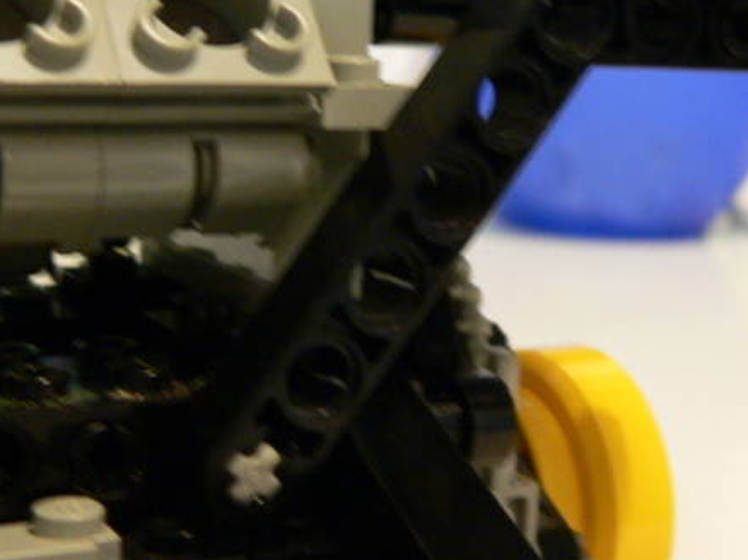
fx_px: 1598
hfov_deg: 26.3
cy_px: 341
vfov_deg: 19.9
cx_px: 412
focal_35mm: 74
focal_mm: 6
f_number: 2.8
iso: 200
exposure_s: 1/4
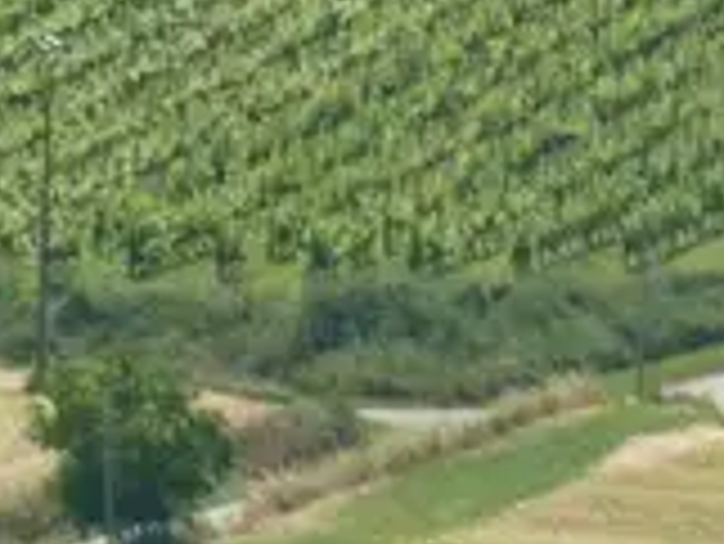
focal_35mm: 1434
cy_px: -1308
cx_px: -1641
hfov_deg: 1.4
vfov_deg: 1.0
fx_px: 30015
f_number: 5.6
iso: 80
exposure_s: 1/250
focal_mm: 34.2
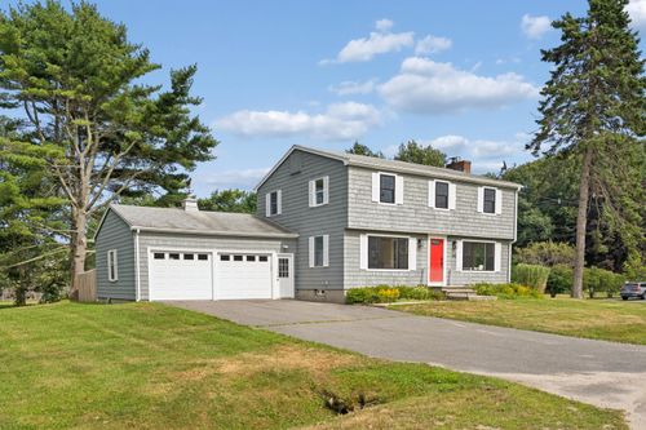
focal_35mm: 29
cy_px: 215
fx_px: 520
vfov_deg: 44.9
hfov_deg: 63.7
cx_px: 323
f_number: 7.1
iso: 320
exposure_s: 1/1600
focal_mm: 29
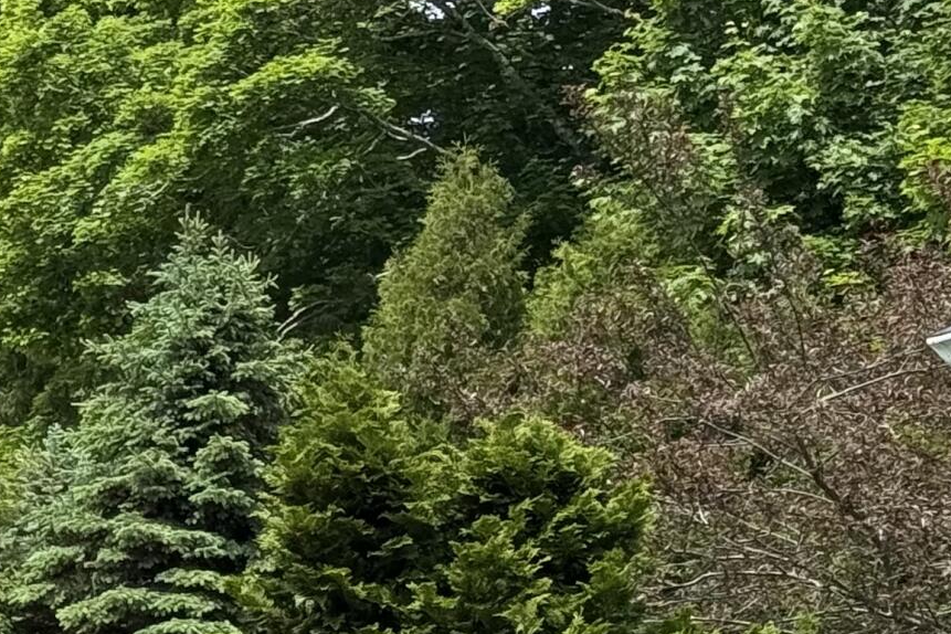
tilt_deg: +6.2
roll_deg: -1.6
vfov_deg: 7.9
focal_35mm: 174
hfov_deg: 11.4
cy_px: 590
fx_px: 4596
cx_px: -356
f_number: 1.78
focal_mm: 6.76
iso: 100
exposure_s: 1/2976
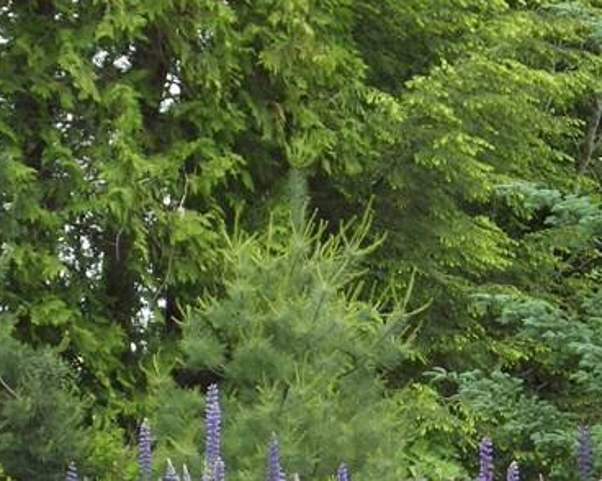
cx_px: 239
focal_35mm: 193
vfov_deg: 7.9
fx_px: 3437
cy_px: 535
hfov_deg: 10.0
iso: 100
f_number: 4.2
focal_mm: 12.8
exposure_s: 1/60
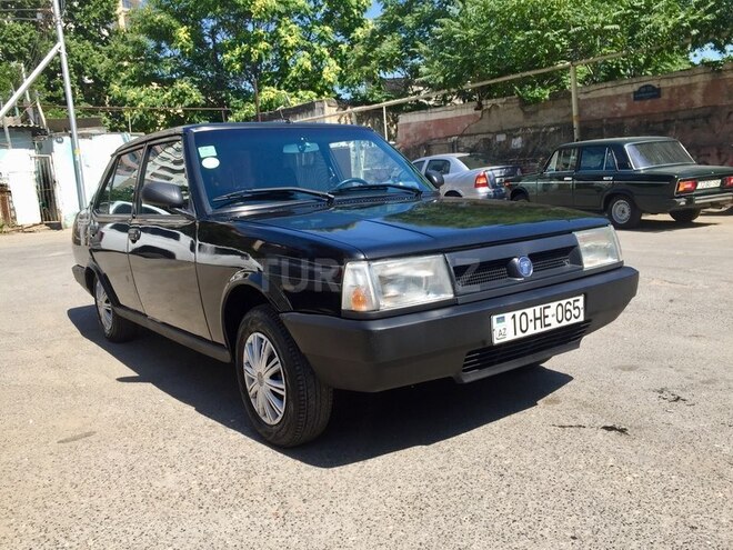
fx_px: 614
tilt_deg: -8.7
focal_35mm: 29
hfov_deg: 61.7
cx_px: 366
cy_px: 275
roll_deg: +0.9
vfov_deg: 48.2
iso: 32
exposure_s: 1/989
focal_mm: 4.15
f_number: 2.2
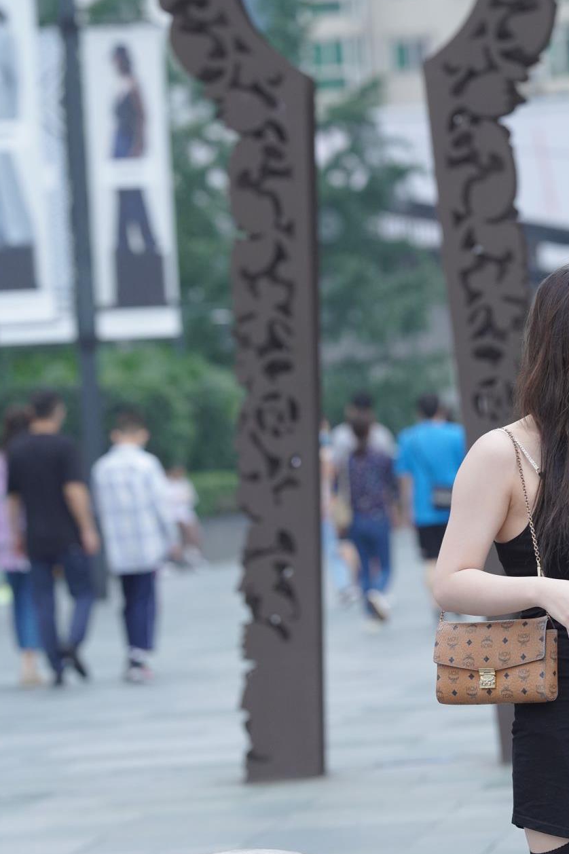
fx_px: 7258
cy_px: 442
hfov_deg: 4.5
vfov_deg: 6.7
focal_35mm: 306
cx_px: 637
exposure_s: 1/400
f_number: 4
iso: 640
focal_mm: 135
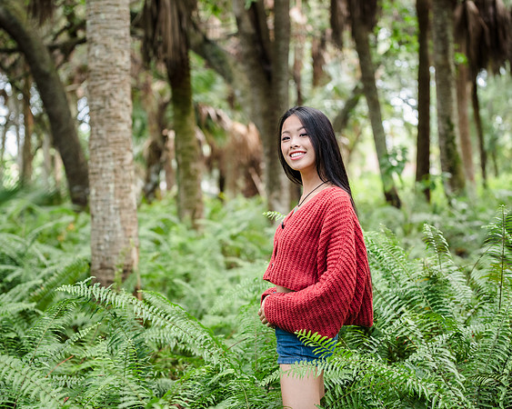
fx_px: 1193
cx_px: 264
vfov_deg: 19.5
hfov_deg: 24.2
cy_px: 204
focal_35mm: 79
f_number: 2.8
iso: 800
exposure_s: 1/60
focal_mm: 70
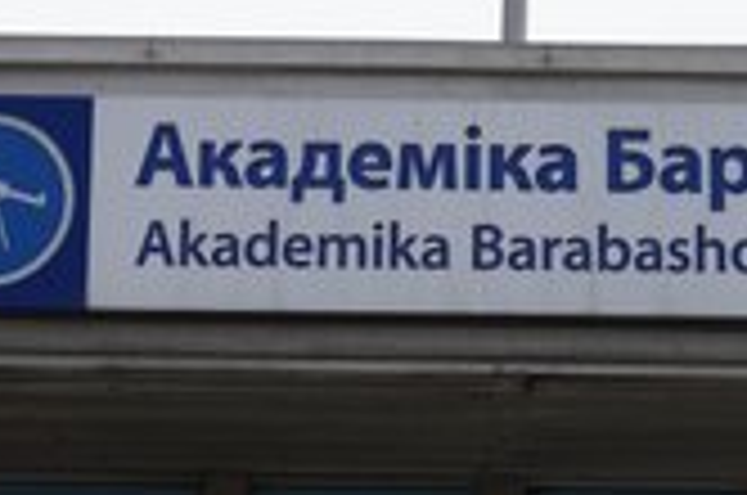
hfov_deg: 16.0
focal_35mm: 128
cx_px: 468
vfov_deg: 10.6
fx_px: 2651
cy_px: -9
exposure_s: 1/100
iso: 100
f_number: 6.3
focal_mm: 53
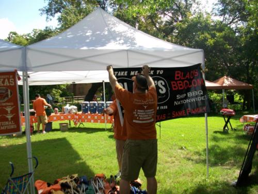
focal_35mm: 32
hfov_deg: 56.8
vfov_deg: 44.2
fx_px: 239
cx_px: 129
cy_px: 97
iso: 64
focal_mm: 5.7
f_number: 2.8
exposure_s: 1/400
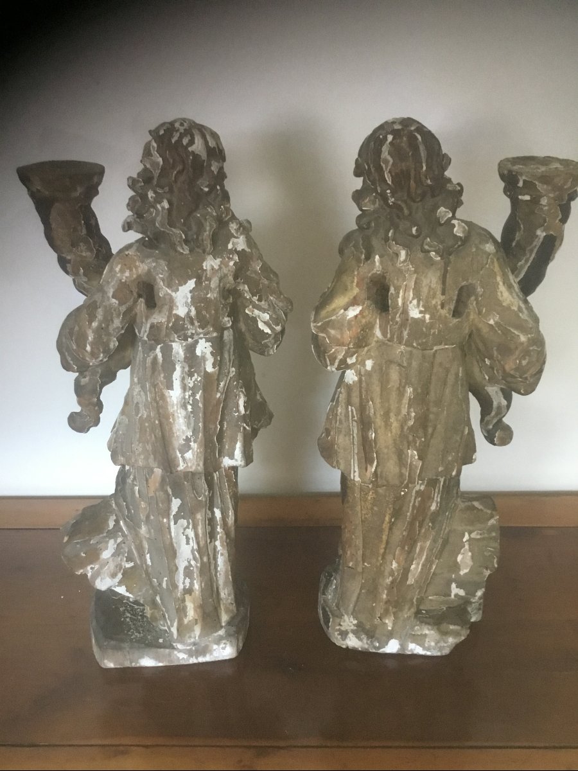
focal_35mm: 31
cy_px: 386
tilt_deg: -26.0
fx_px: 690
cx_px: 289
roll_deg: +0.7
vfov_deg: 58.4
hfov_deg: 45.4
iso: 200
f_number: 2.4
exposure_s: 1/25
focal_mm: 3.3
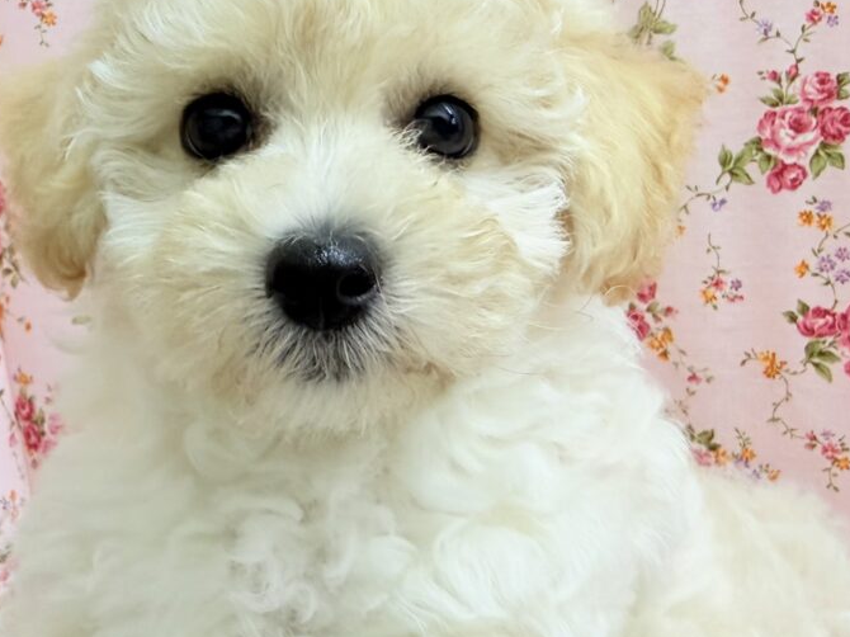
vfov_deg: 33.6
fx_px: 1055
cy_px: 310
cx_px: 377
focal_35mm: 43
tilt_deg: -14.8
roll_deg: +7.0
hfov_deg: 43.8
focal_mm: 2.22
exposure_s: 1/100
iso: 160
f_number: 2.2
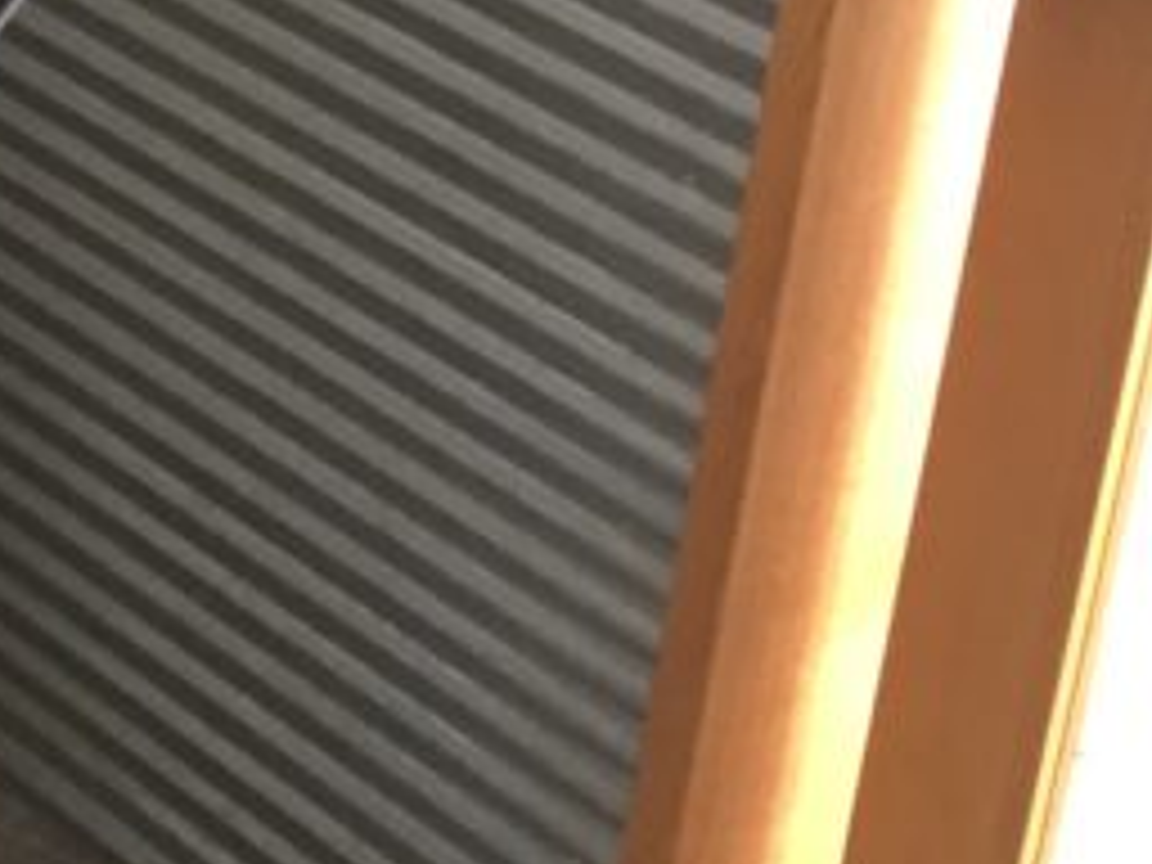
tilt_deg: -13.8
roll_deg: -2.4
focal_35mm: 136
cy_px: -824
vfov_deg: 10.1
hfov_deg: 11.9
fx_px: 4526
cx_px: -1544
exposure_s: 1/15
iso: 40
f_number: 2.2
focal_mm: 4.15
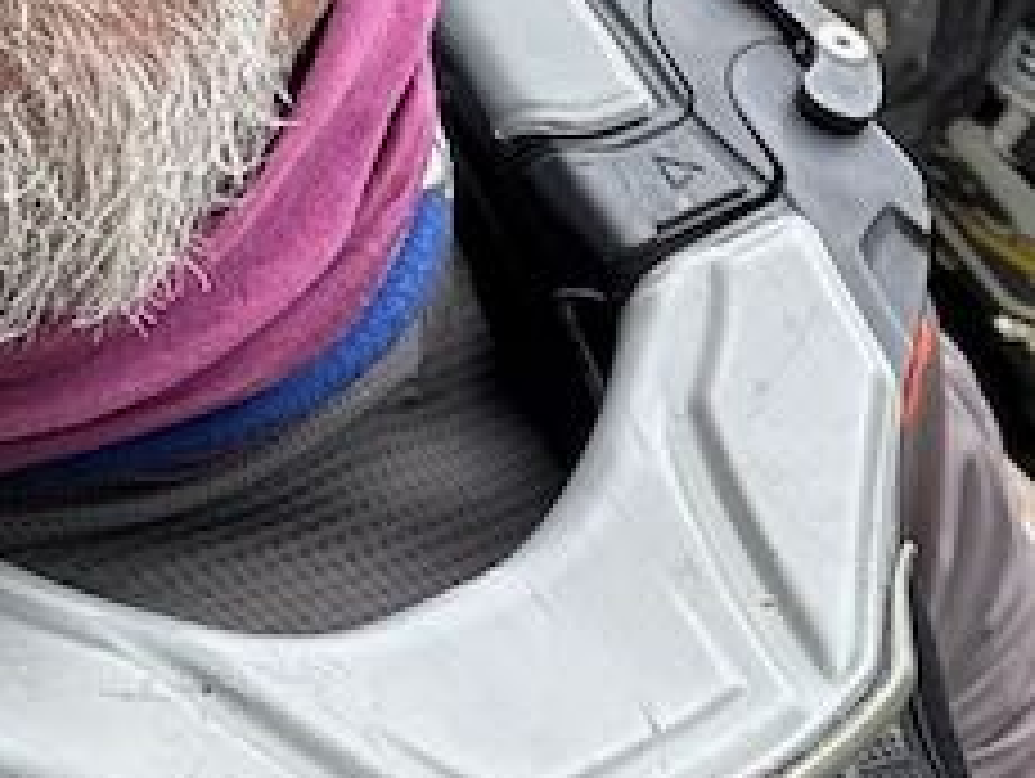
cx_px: 1611
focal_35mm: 128
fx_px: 3831
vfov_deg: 11.3
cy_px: -198
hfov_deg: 14.3
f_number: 1.9
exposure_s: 1/121
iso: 32
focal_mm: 2.69
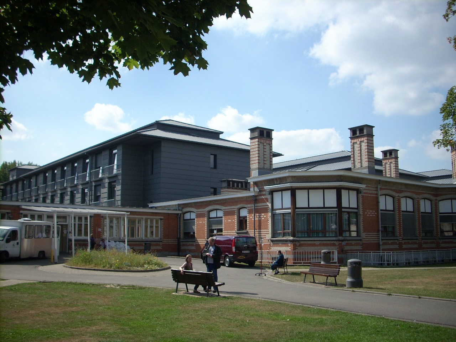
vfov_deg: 38.7
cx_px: 228
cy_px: 171
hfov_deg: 50.1
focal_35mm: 37
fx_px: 487
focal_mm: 6.2
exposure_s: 1/297
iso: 64
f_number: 5.6
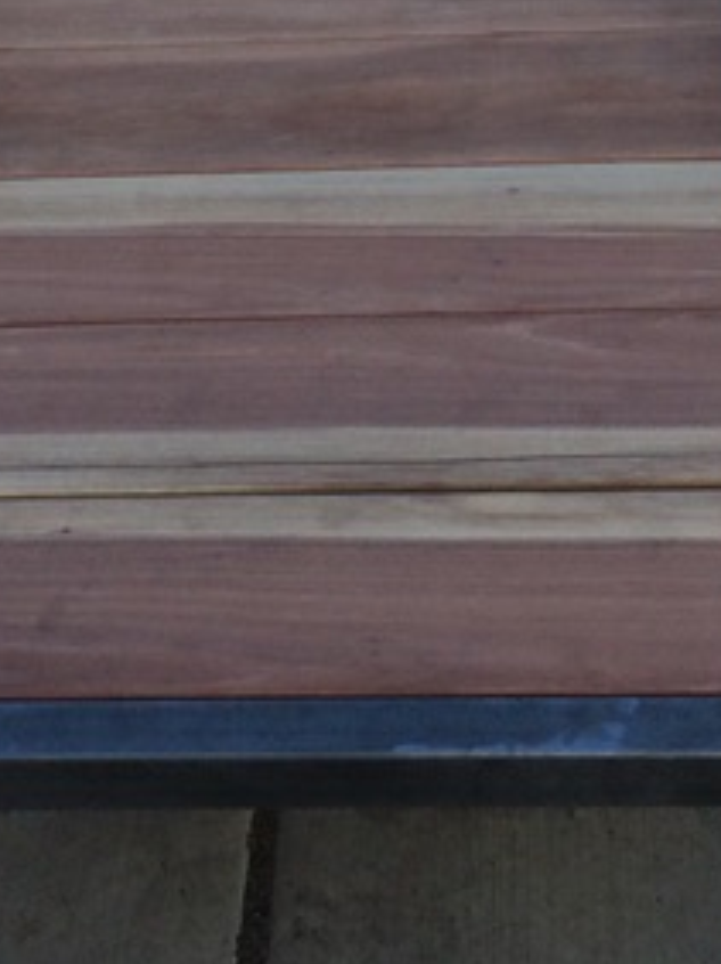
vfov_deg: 17.4
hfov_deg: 13.6
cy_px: -123
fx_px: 3032
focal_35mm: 109
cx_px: 328
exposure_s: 1/892
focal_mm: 4.12
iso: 32
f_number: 2.2
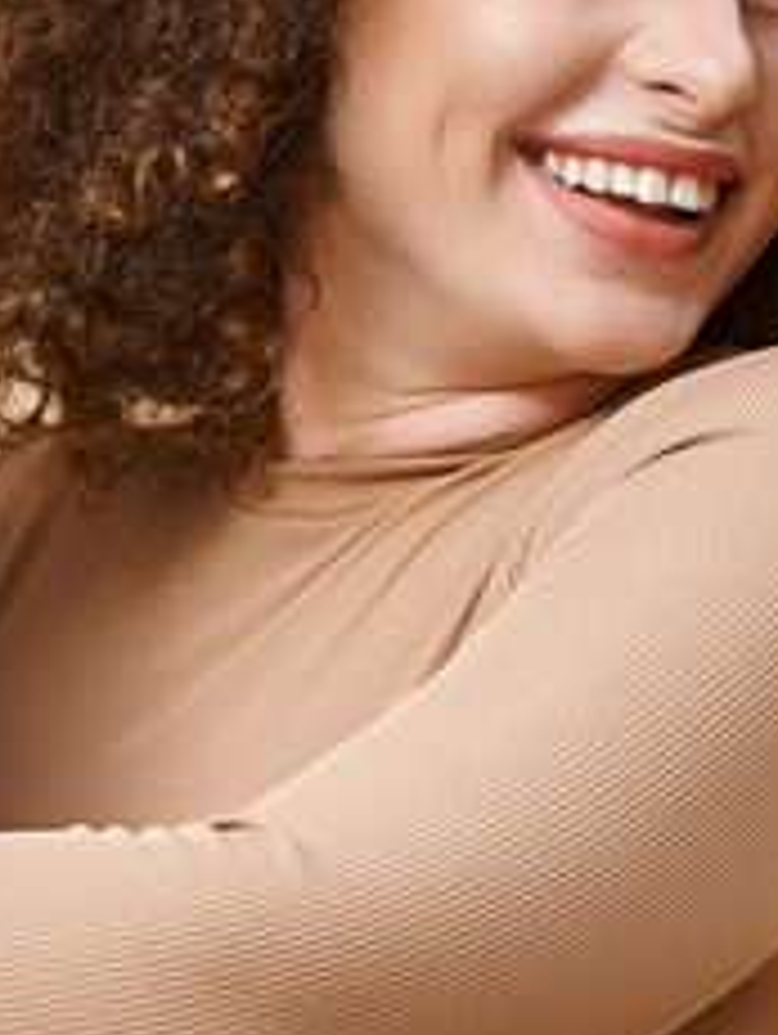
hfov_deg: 7.1
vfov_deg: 9.5
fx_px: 6251
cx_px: 571
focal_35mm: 209
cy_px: 623
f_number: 6.3
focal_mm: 50
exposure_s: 1/160
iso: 125
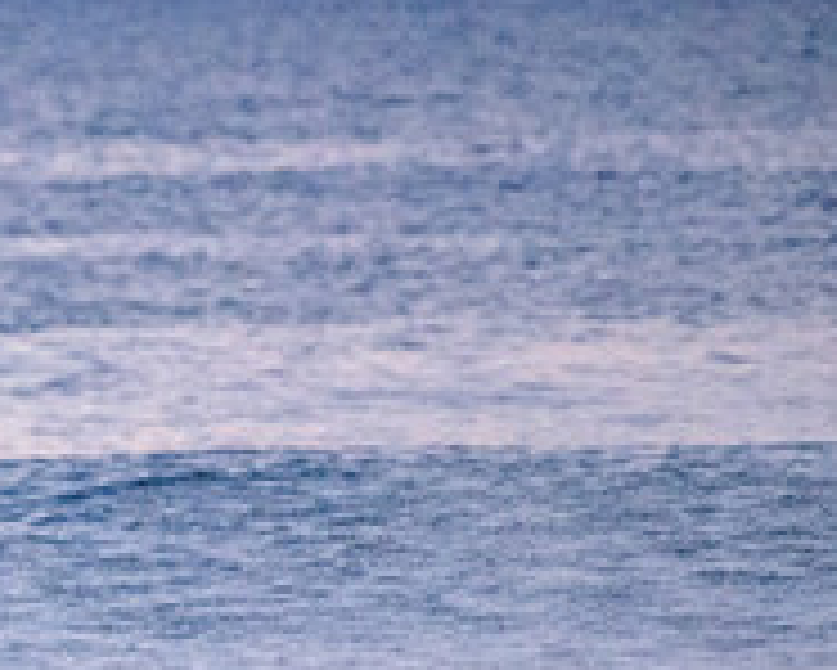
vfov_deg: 1.1
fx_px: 36285
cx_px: -392
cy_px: 789
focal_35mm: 1464
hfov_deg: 1.3
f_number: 5.6
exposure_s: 1/500
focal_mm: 500
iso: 9000
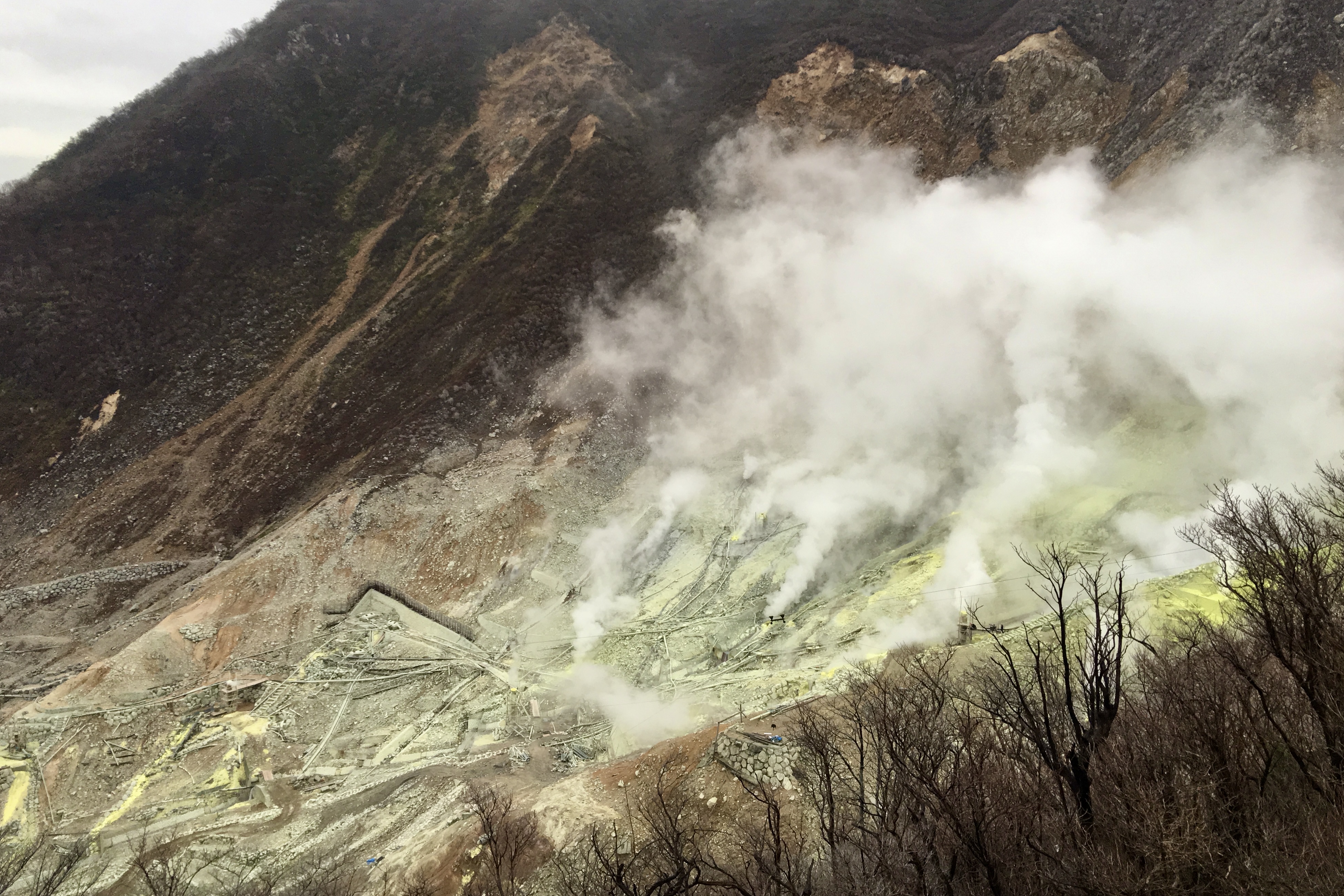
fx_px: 1157
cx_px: 660
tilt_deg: -6.5
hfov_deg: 60.3
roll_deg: -1.0
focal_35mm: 31
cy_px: 437
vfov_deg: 42.3
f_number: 2.2
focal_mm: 4.15
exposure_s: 1/120
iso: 40
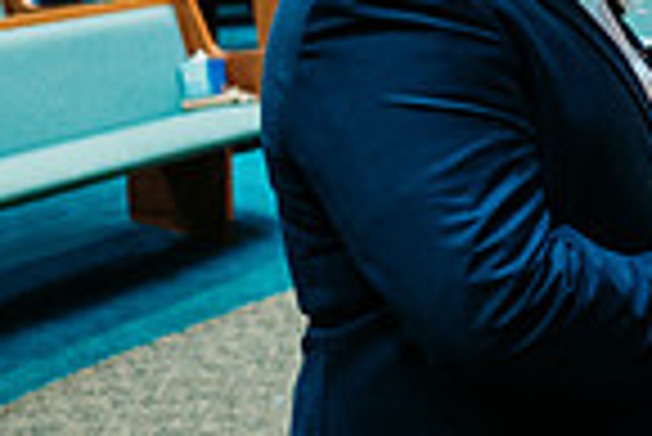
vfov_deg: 14.3
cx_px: 544
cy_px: 191
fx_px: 1740
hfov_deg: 20.9
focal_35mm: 96
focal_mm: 24
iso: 2000
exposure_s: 1/100
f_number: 1.8
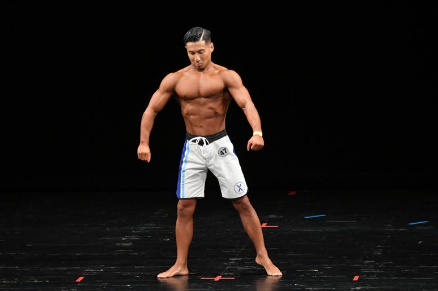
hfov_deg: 6.9
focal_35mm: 300
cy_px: 146
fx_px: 3648
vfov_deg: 4.6
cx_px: 219
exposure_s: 1/400
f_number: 5.6
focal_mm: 200
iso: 3200
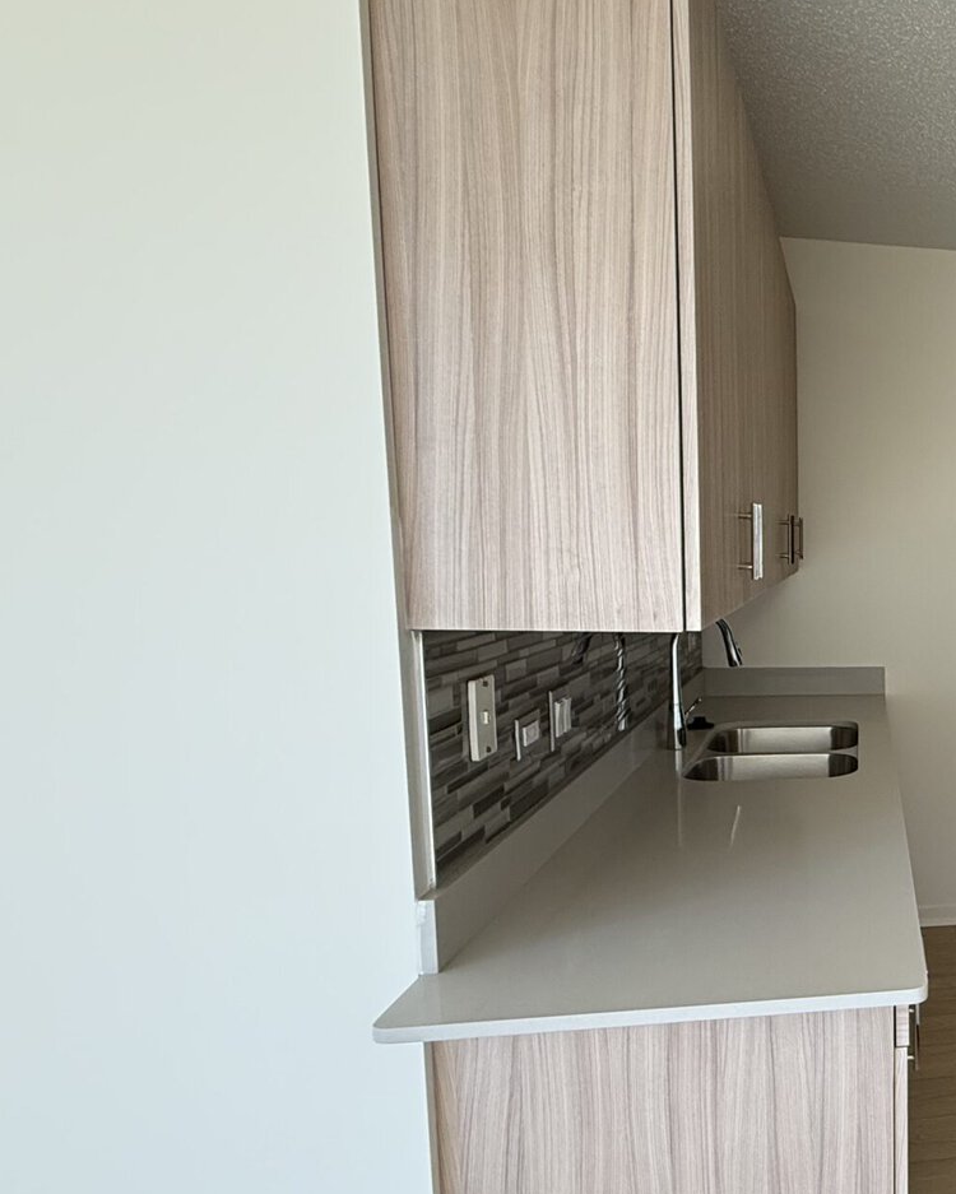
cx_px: 1081
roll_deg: -1.5
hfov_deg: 40.3
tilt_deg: -7.7
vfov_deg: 62.0
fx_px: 990
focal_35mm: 28
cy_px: 670
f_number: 2.2
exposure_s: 1/120
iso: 200
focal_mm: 2.22
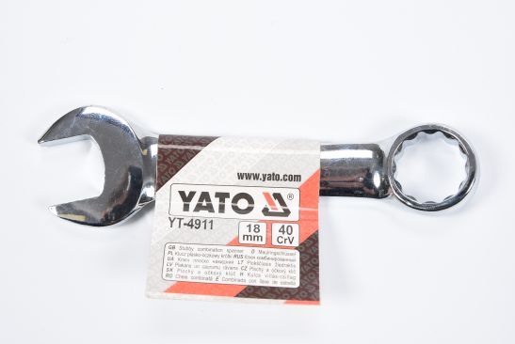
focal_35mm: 75
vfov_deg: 18.2
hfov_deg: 27.0
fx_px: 1074
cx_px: 258
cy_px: 172
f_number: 14
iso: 250
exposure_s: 1/125
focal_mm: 50
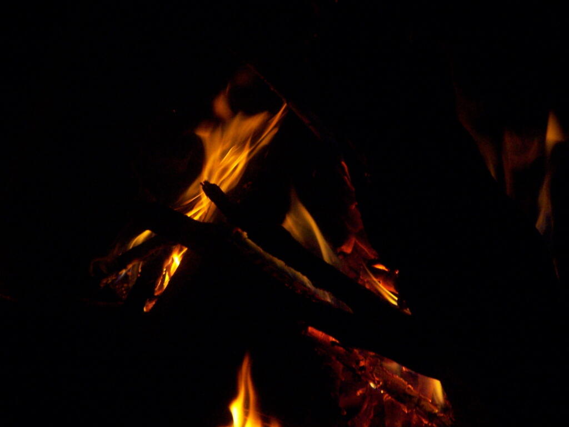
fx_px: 3912
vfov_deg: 6.2
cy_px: 214
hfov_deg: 8.3
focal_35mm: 238
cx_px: 284
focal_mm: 39.5
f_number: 3.3
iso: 400
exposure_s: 1/100
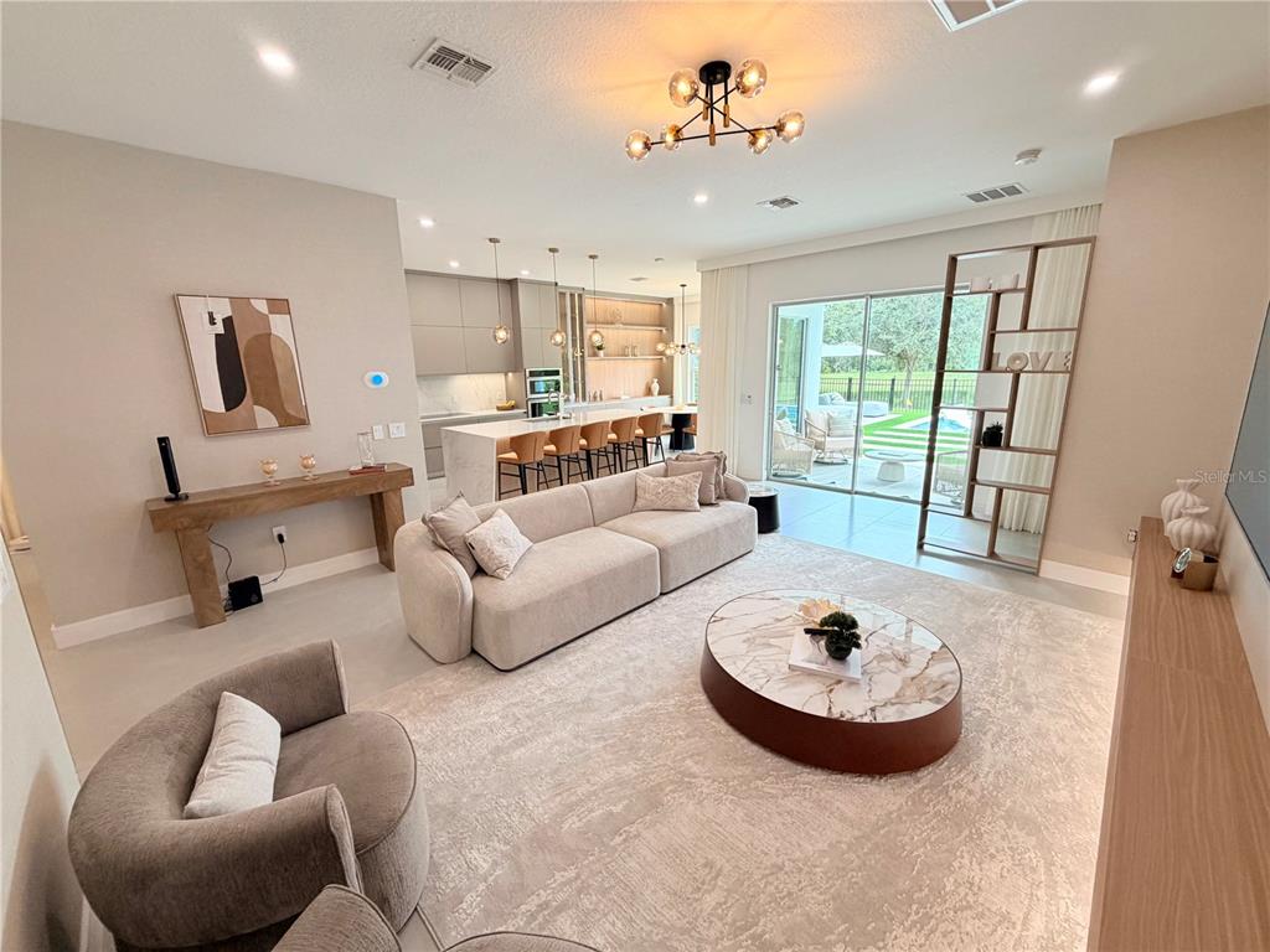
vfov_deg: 85.7
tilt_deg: -12.7
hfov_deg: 102.1
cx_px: 635
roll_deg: +1.0
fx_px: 514
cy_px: 476
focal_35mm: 14
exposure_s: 1/120
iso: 200
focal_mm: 2.22
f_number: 2.2
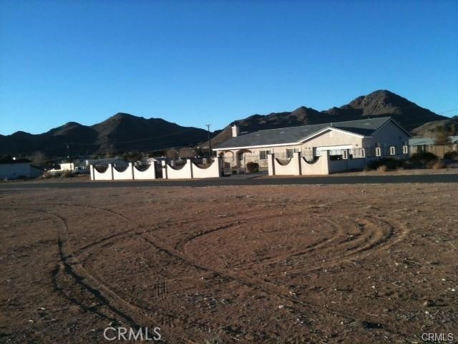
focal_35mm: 35
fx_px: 463
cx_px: 229
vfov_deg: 40.7
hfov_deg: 52.6
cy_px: 172
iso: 64
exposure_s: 1/854
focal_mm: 3.85
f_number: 2.8
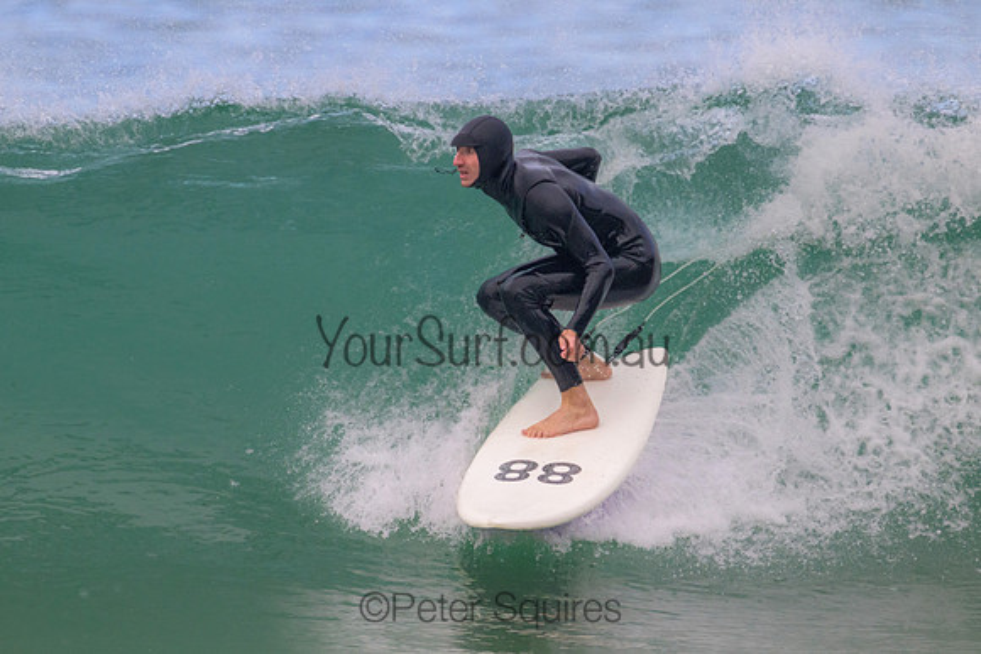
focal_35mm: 957
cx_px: 447
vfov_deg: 1.4
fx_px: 26077
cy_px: 265
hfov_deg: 2.2
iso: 1600
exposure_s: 1/1250
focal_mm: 800
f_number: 11
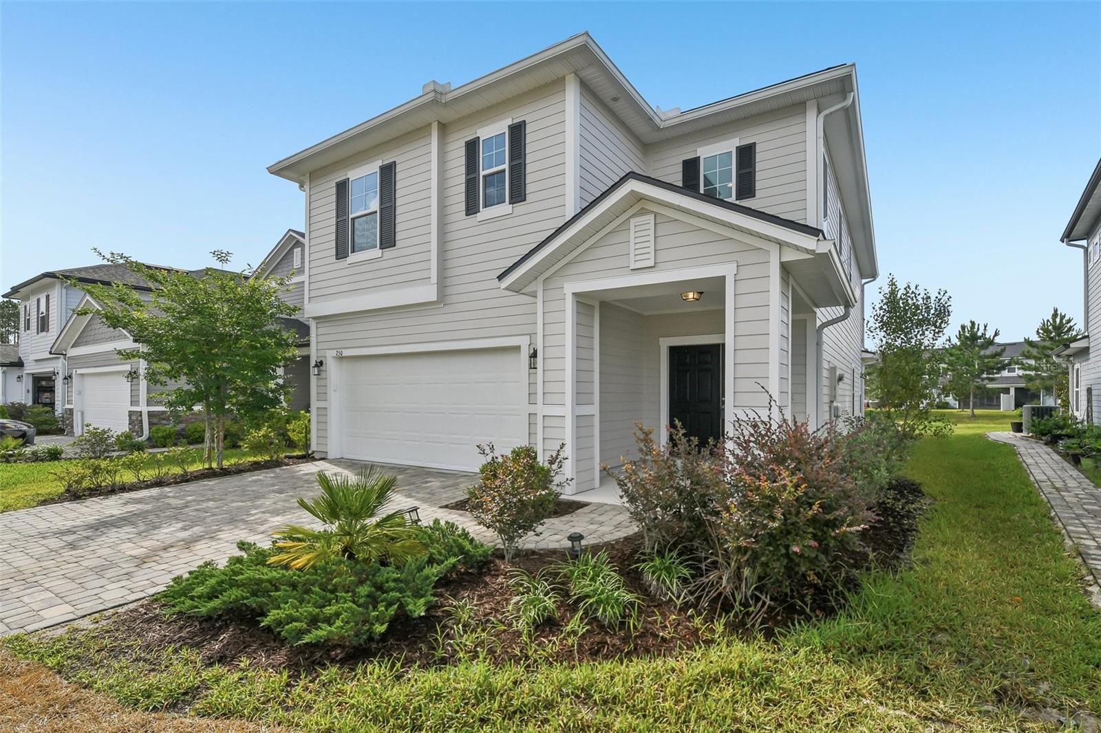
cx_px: 550
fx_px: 459
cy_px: 366
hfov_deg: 100.4
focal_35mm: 15
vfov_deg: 77.3
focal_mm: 10
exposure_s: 1/800
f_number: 8
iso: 400
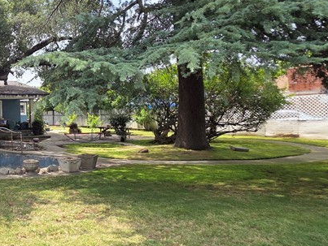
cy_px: 80
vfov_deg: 42.4
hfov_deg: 44.8
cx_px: -16
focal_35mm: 33
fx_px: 313
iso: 40
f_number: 1.9
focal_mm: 2.2
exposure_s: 1/1208
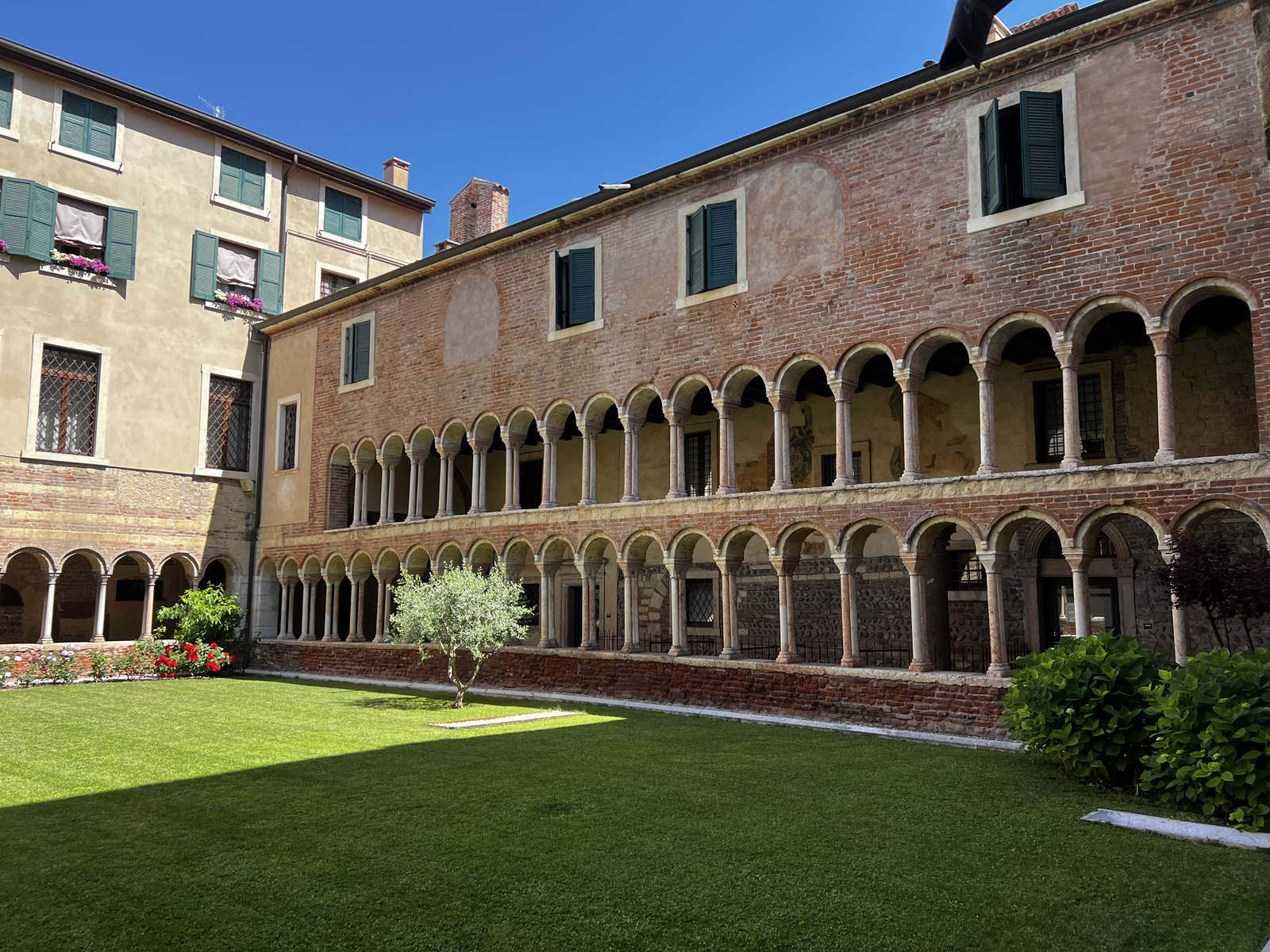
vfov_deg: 53.1
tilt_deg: +6.5
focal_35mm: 26
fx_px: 954
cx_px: 635
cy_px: 476
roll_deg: +0.1
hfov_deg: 67.3
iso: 50
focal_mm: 5.7
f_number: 1.5
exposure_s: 1/1326
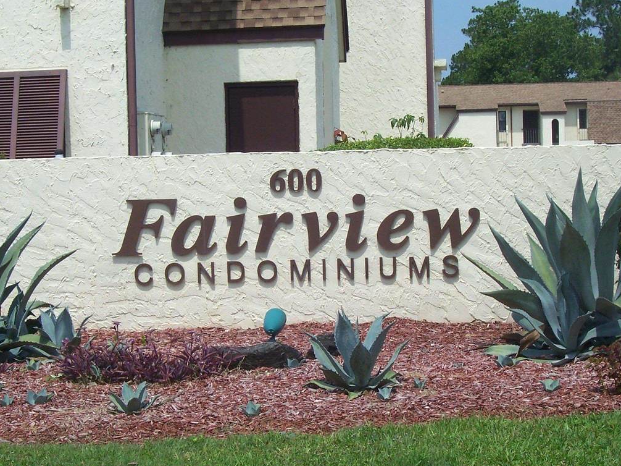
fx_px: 1507
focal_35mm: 84
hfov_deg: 23.3
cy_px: 237
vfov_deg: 17.6
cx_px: 325
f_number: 6.7
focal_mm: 10.8
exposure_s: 1/350
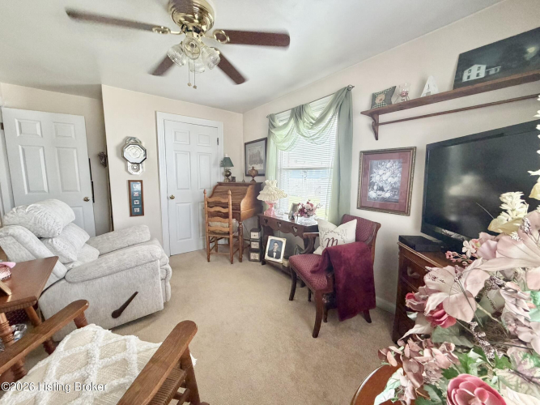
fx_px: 218
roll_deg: +0.1
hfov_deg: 102.1
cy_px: 202
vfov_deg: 85.7
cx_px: 270
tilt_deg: -7.0
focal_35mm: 14
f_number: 2.2
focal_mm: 2.22
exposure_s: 1/121
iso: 320
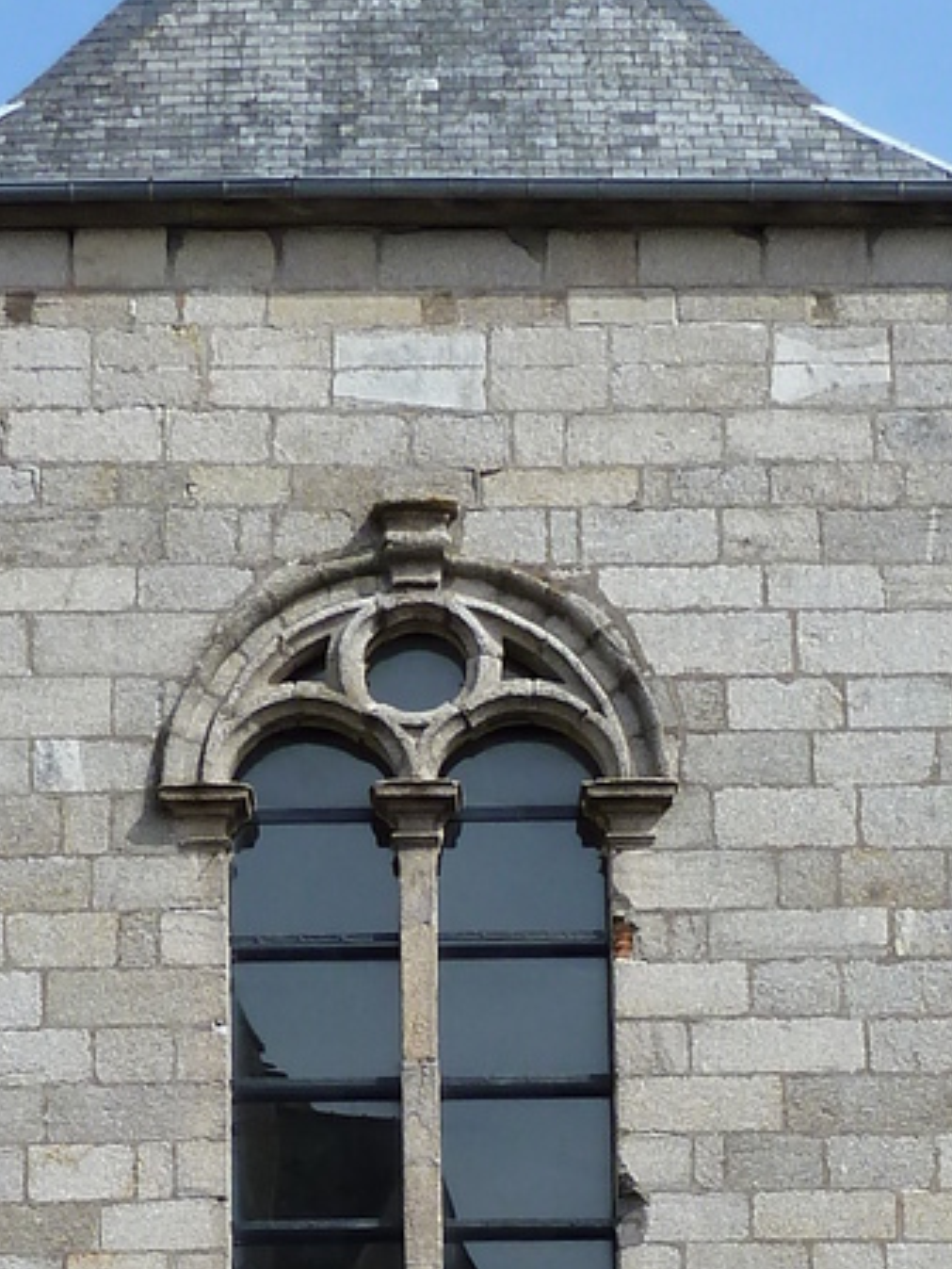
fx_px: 3262
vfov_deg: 20.3
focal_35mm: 89
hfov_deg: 16.6
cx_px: 511
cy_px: 1619
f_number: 4
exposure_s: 1/400
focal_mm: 4.1
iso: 80
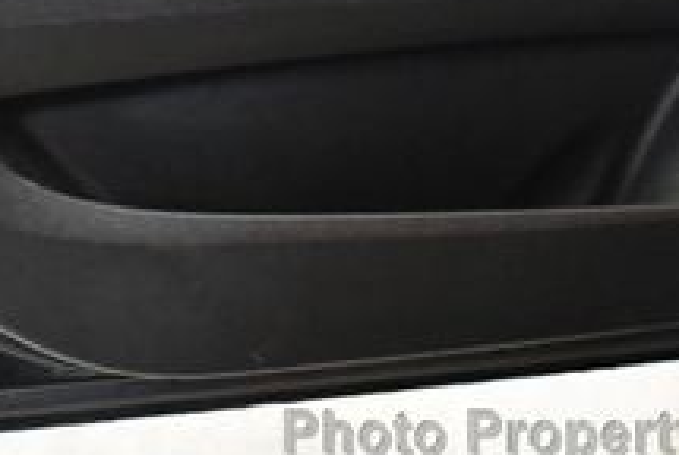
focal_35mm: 107
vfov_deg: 12.3
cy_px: -180
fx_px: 2021
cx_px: 246
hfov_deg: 19.0
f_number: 3.5
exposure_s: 1/60
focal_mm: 18
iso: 3200
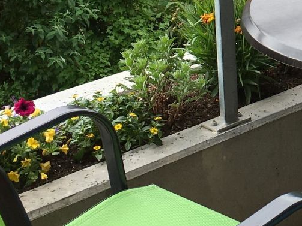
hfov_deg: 15.9
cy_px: -32
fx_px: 1029
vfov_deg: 12.3
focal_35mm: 118
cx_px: 389
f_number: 2.2
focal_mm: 4.15
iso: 25
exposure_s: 1/334
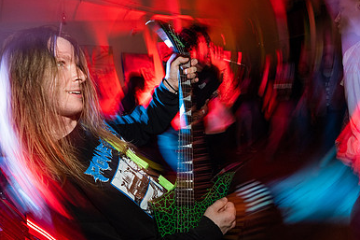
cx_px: 155
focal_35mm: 24
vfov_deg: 53.1
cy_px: 122
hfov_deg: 73.4
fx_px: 240
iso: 800
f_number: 2.8
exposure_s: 1/13
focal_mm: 14
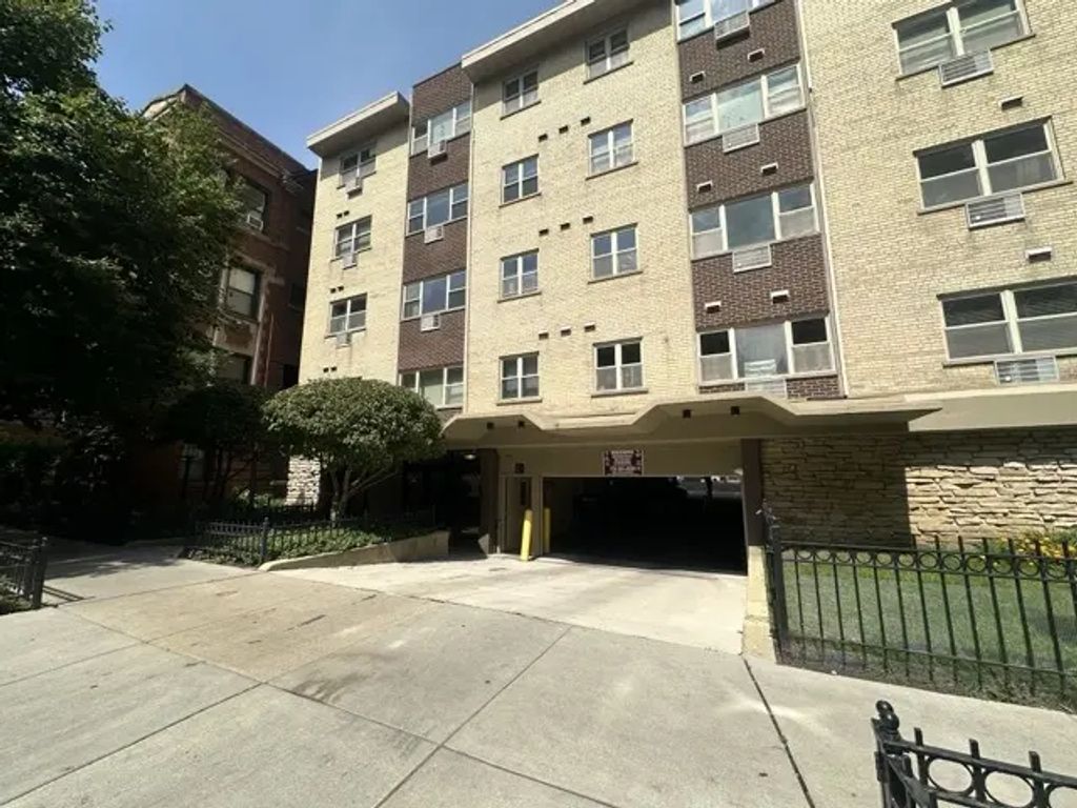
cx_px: 538
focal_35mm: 14
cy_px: 404
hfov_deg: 102.1
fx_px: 436
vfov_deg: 85.7
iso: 50
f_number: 2.2
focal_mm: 2.22
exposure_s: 1/2398
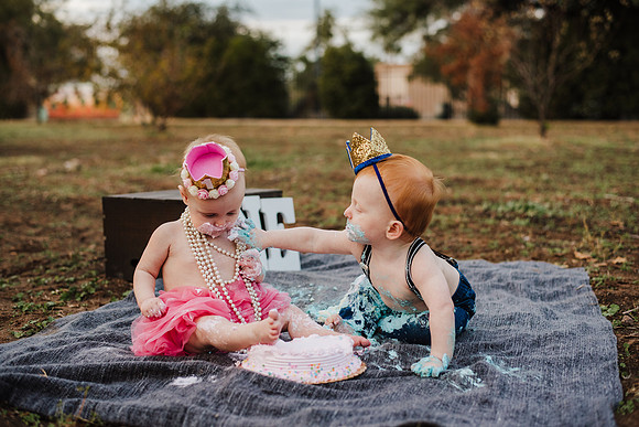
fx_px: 888
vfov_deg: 27.0
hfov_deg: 39.6
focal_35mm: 50
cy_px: 214
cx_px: 320
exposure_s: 1/500
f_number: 2.8
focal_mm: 50
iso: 400
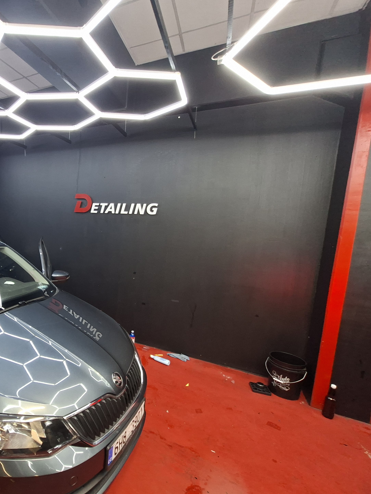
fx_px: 257
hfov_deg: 64.5
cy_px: 248
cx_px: 68
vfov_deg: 87.8
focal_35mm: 18
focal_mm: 1.74
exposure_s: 1/40
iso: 100
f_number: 2.2
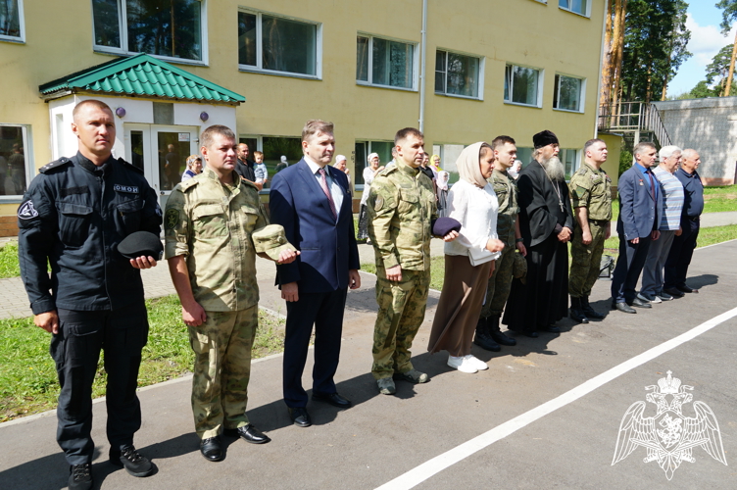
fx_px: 552
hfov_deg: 67.4
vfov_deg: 47.8
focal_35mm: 27
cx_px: 368
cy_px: 245
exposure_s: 1/125
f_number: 8
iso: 100
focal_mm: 18
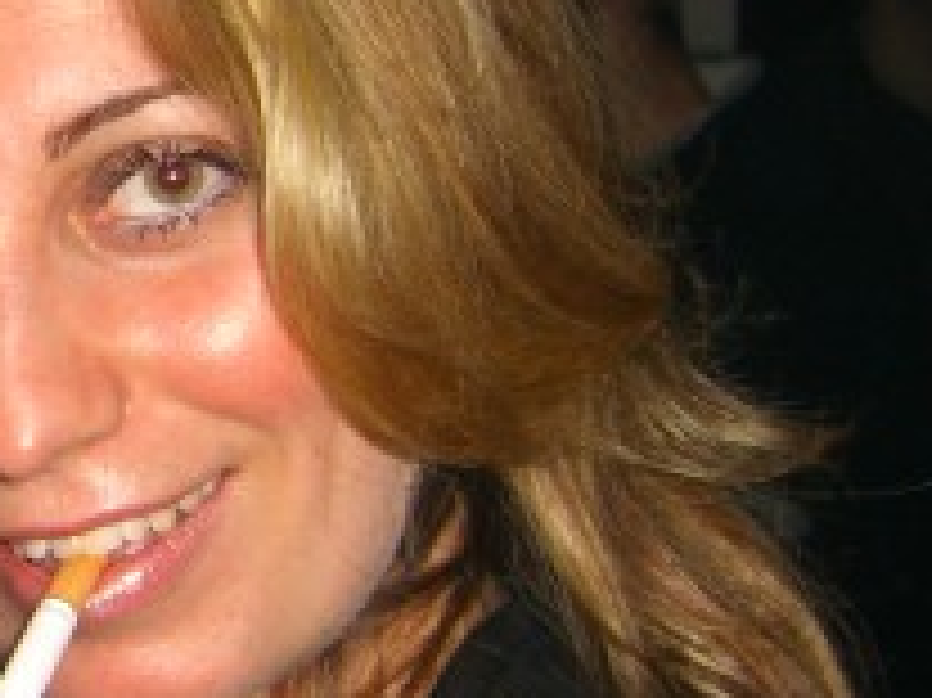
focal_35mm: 110
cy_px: 288
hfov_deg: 16.9
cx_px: -275
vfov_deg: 13.4
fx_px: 2960
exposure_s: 1/60
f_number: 2.8
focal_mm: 7.9
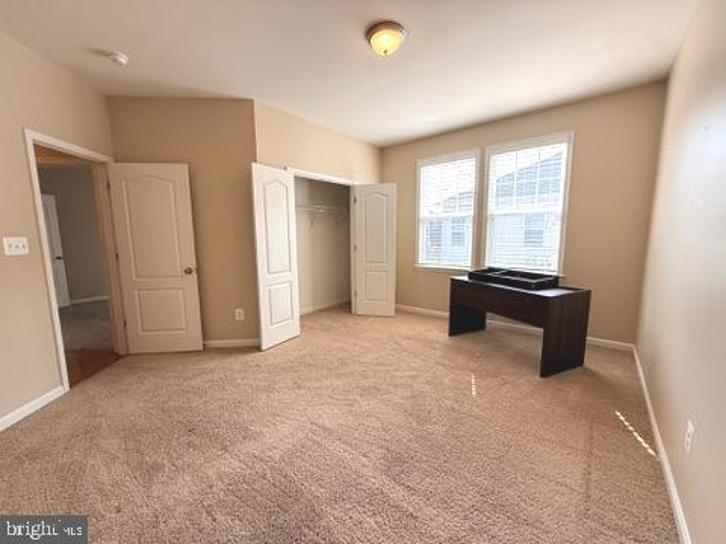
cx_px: 363
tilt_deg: -6.6
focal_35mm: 14
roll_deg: +0.3
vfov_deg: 85.7
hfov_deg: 102.1
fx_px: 294
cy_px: 272
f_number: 2.2
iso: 64
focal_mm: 2.22
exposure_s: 1/148
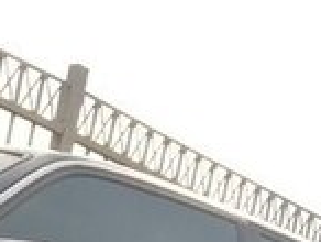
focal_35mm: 140
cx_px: 51
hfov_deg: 14.0
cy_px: 441
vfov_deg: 10.0
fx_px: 1300
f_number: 2.2
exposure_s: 1/292
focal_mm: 2.65
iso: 32
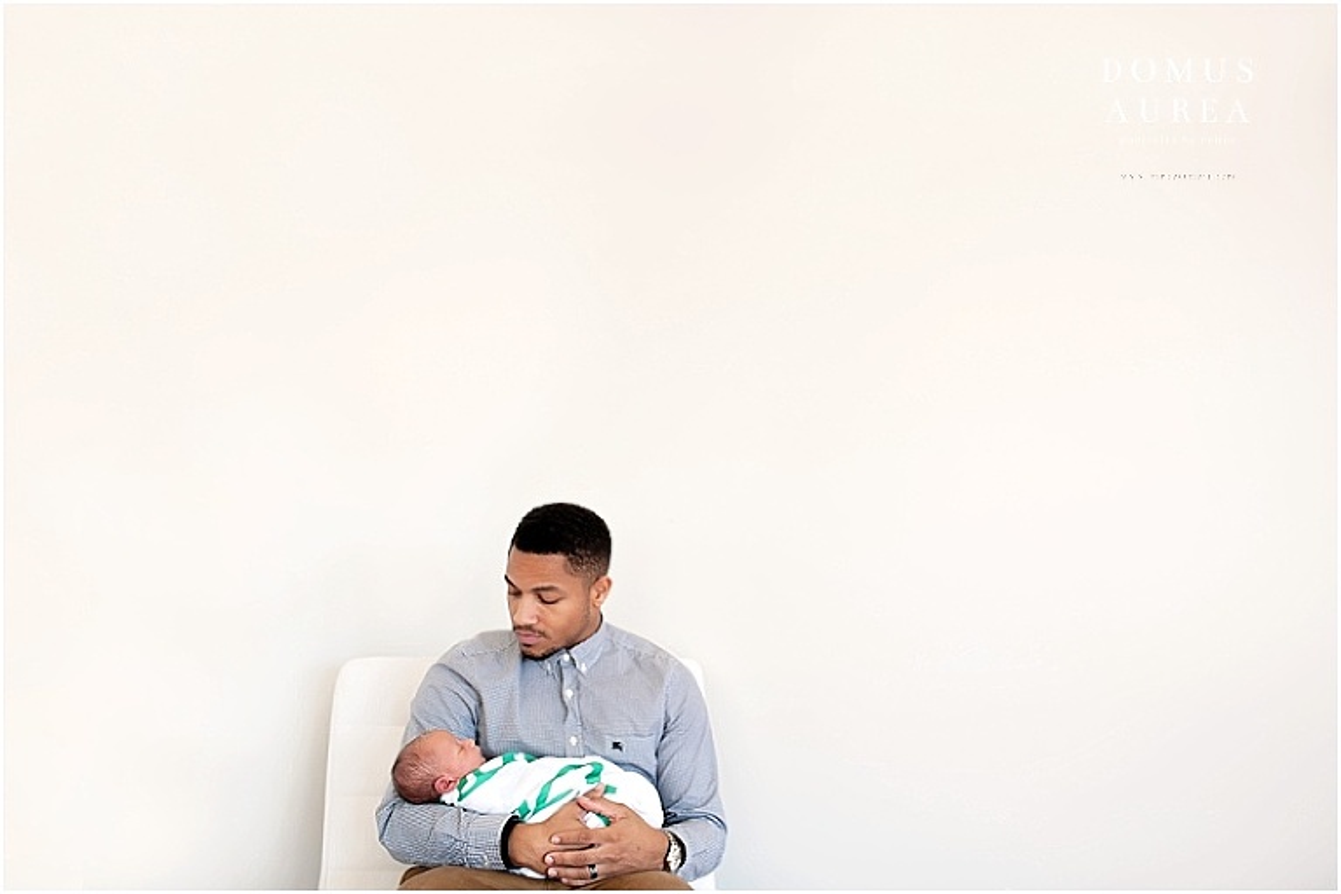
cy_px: 447
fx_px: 1304
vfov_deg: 37.9
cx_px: 670
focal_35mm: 35
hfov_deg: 54.4
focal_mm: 35
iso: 400
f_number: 2.2
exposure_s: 1/250
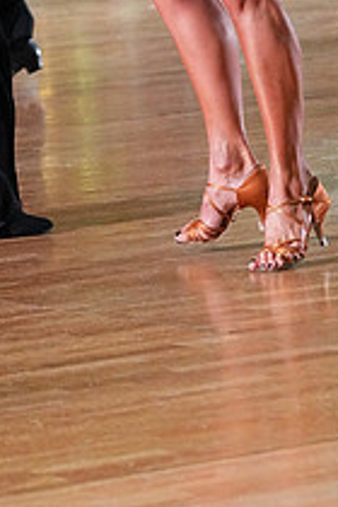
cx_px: 88
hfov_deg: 5.2
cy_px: -130
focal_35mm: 265
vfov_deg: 7.7
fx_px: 3732
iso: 8000
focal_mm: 96
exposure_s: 1/400
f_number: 5
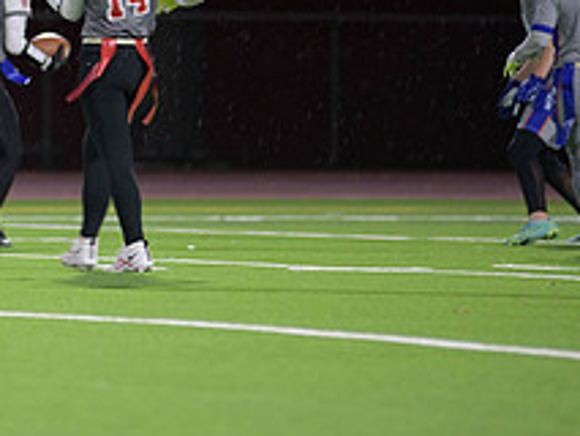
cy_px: 80
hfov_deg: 3.8
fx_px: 8785
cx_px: -46
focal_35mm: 524
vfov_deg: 2.8
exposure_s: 1/200
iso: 1400
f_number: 2.8
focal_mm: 200
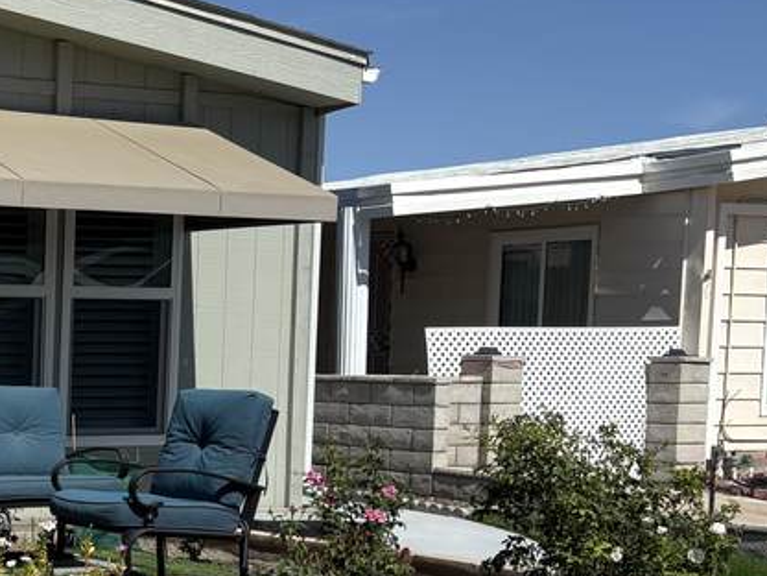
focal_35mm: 80
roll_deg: -0.8
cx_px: -254
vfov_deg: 18.2
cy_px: 506
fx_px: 1773
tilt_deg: -4.8
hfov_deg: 21.8
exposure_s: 1/6993
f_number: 1.6
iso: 50
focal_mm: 5.96
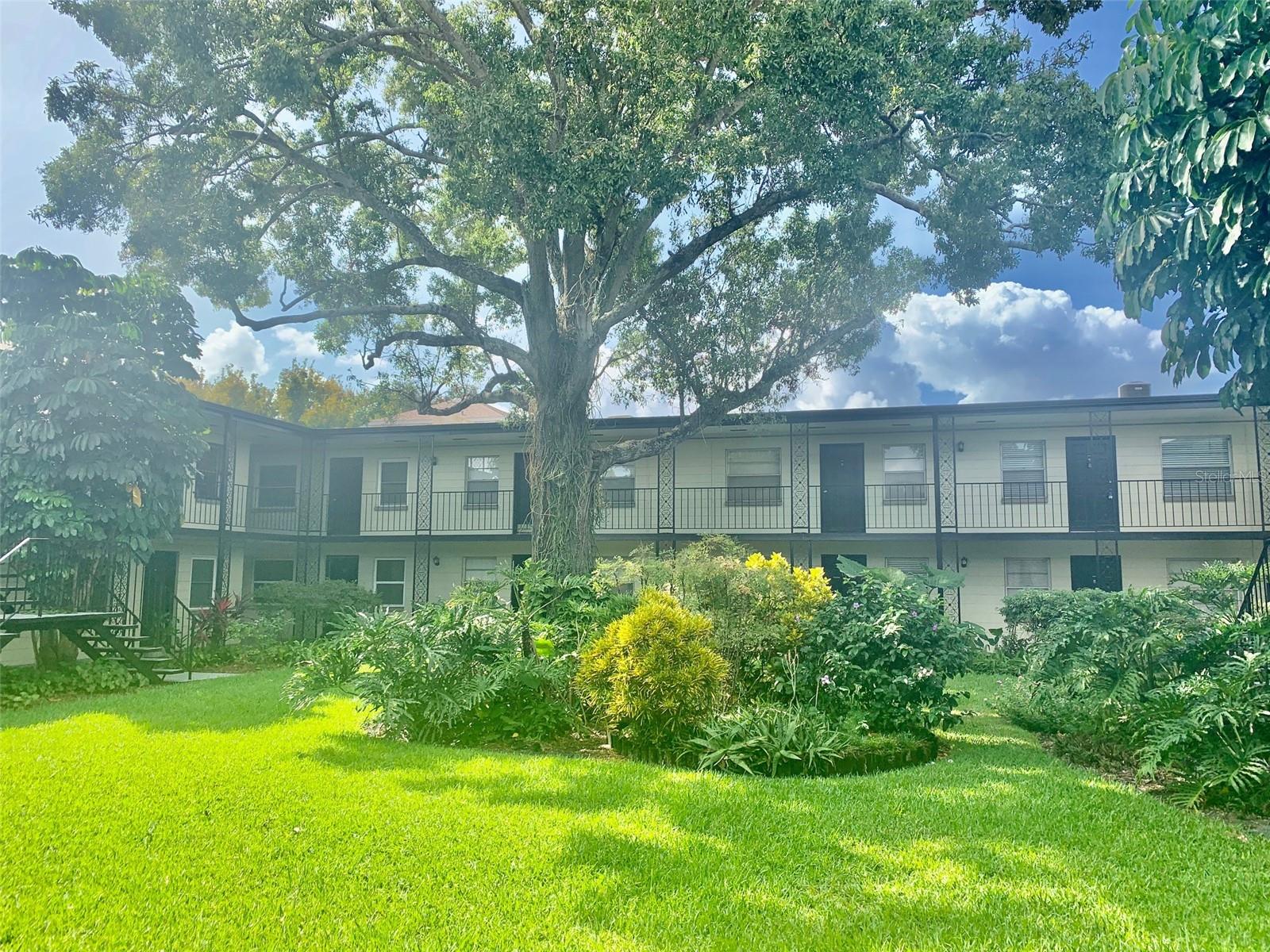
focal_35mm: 26
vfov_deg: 53.1
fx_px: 954
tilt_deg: +6.2
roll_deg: -0.8
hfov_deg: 67.3
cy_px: 476
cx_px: 635
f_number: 1.8
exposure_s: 1/879
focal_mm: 4.25
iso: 25
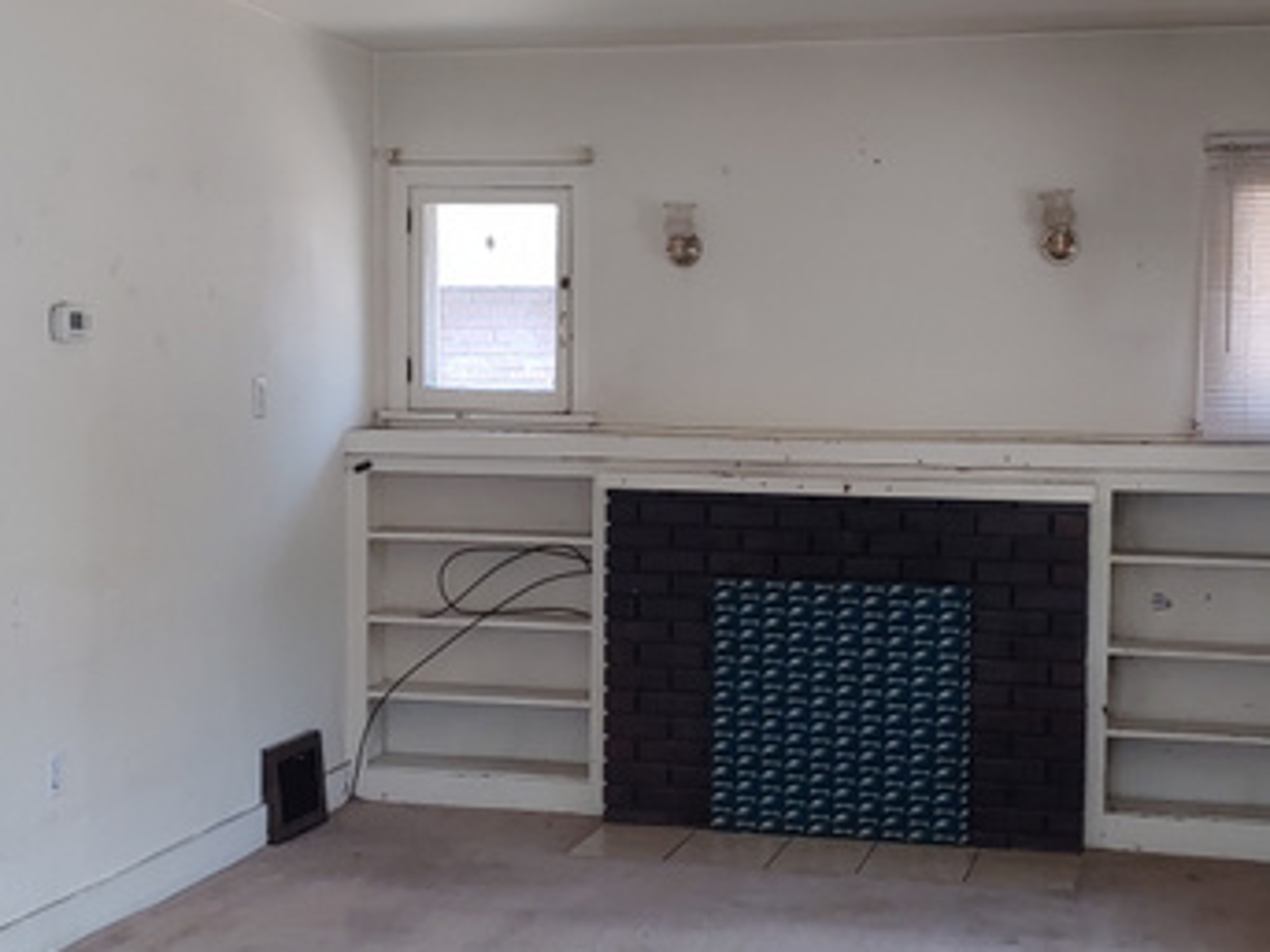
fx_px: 2054
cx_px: 633
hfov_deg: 34.4
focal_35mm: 56
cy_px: 526
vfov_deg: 26.1
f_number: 1.5
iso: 50
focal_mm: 4.23
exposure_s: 1/120
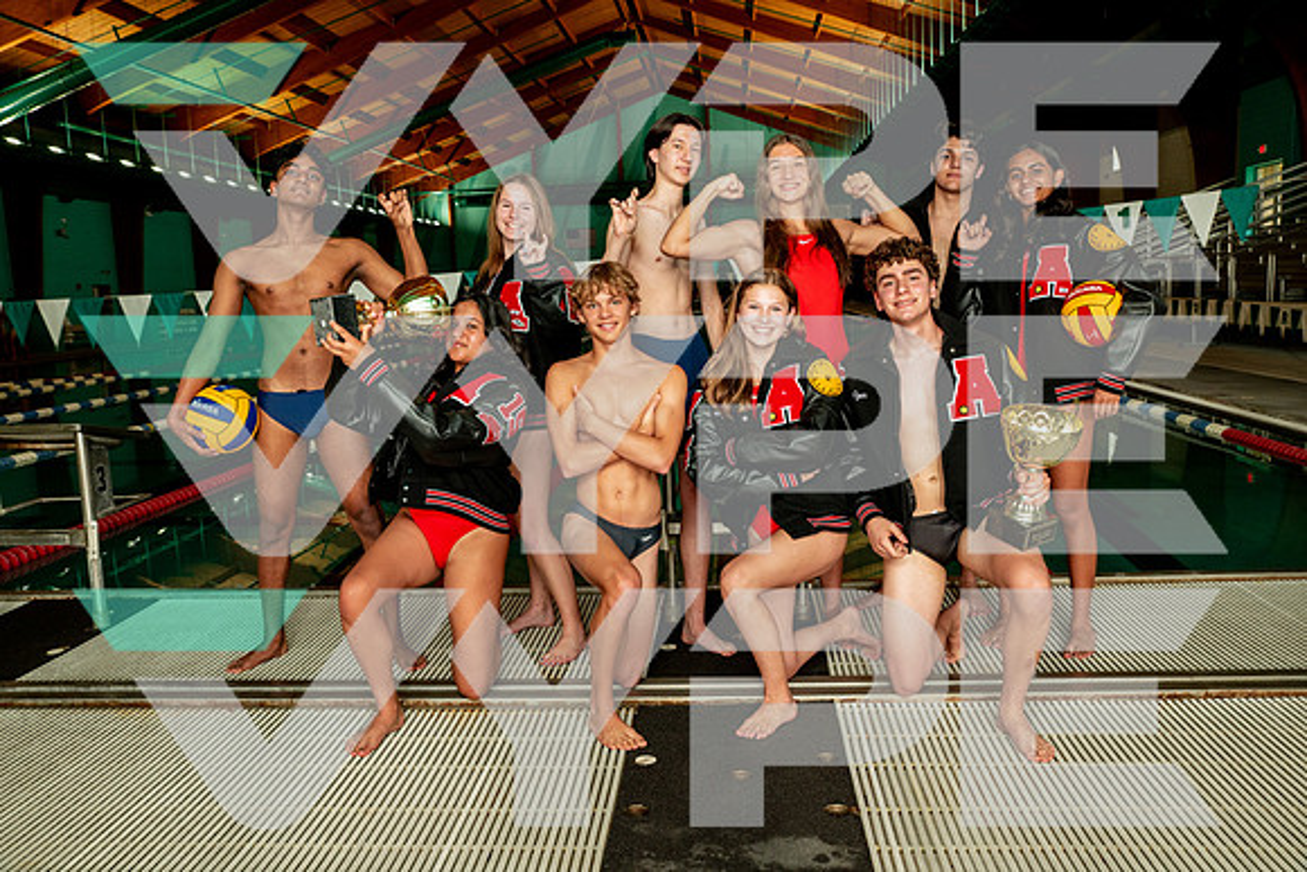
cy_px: 436
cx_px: 654
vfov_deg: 41.1
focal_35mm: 32
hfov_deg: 58.7
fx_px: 1162
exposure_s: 1/200
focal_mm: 32
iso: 800
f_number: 7.1
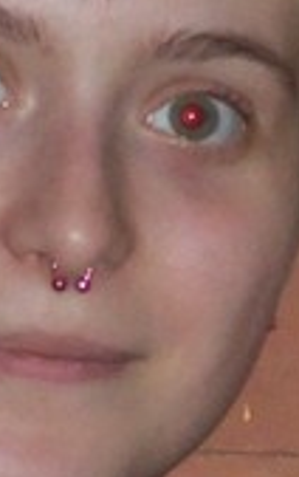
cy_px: 298
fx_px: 9754
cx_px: 181
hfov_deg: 1.8
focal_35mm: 750
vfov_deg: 2.8
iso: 400
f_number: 5.7
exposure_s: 1/200
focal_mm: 25.3
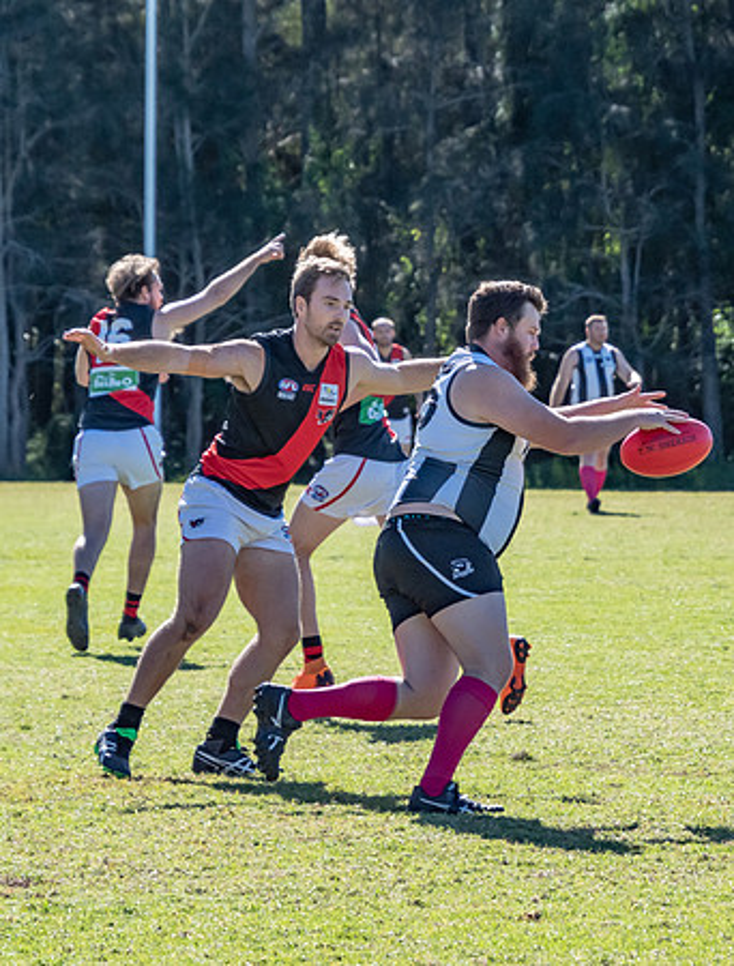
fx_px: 9251
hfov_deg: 4.5
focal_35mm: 330
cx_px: 487
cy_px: 456
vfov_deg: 6.0
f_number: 7.1
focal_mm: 145
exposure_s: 1/2000
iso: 800
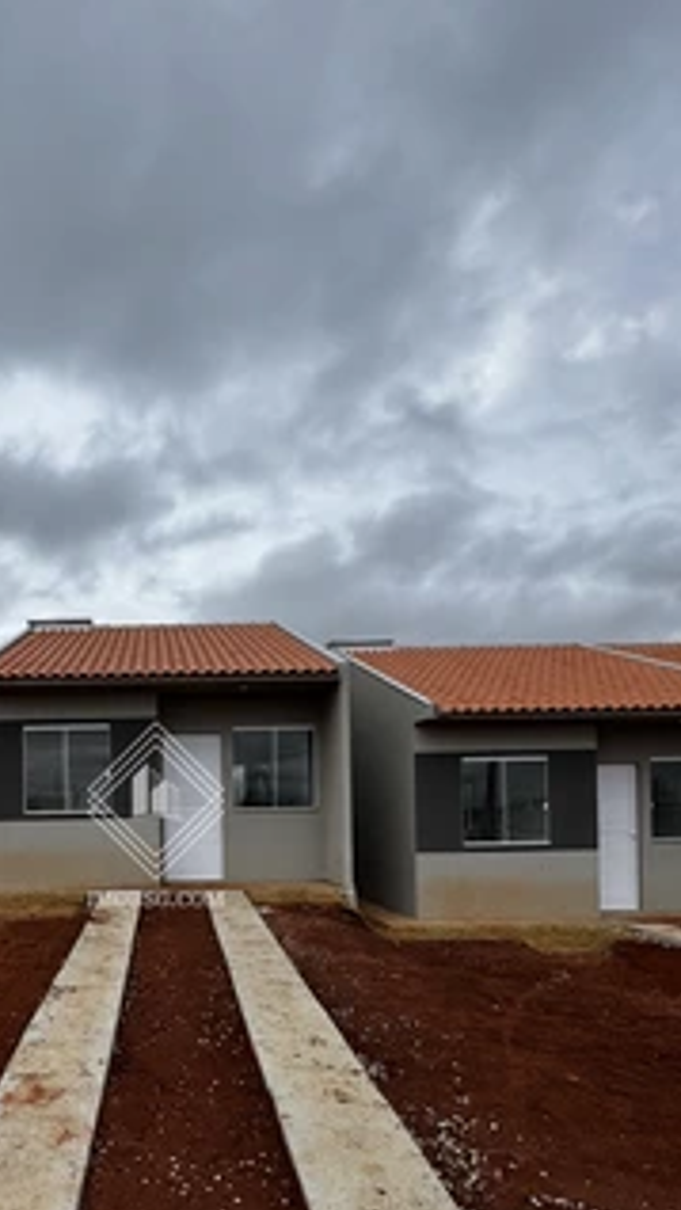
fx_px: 738
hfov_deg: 47.4
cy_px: 814
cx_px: 156
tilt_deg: +0.8
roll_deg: +0.5
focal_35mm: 23
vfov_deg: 76.0
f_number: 2.2
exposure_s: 1/2674
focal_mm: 2.22
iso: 50
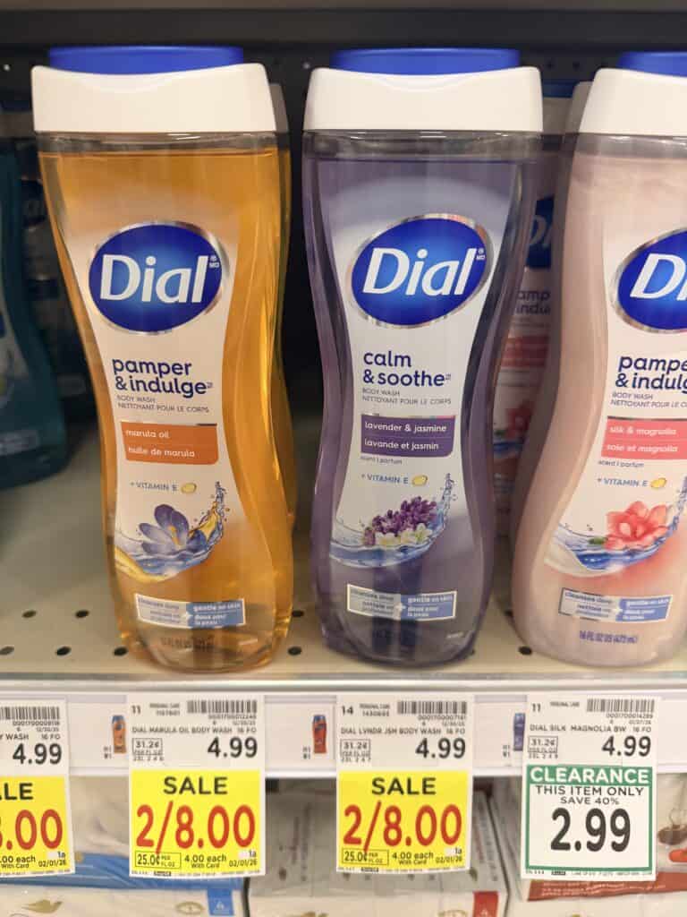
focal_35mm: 24
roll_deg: +0.0
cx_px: 344
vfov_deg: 71.6
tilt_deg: -27.0
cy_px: 458
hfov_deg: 56.8
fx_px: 635
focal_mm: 6.76
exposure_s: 1/67
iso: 200
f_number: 1.78
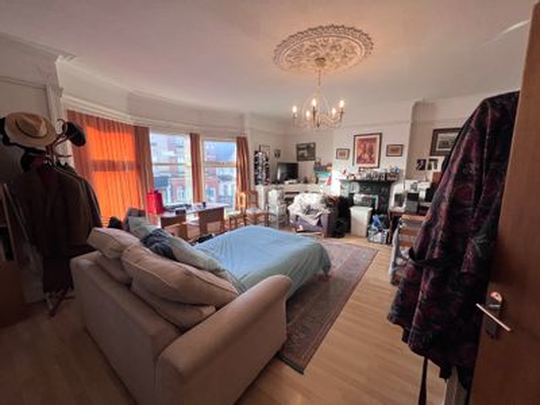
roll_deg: -0.5
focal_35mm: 13
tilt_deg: -9.3
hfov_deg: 106.2
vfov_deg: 89.9
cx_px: 270
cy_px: 202
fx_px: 203
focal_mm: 1.57
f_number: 1.8
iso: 100
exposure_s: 1/99
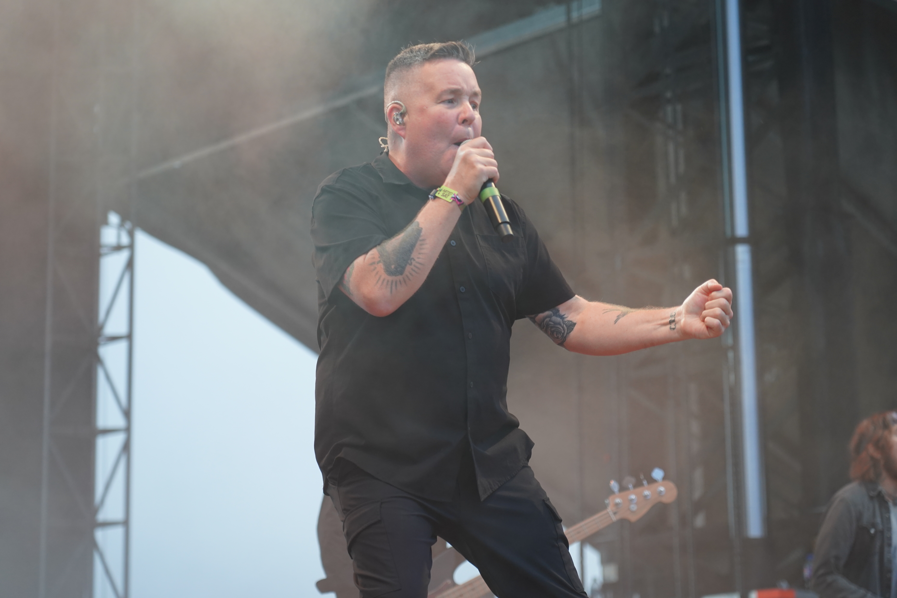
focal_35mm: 105
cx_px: 448
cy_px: 299
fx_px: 2616
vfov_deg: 13.0
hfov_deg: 19.5
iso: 1000
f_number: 4
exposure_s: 1/160
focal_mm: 105
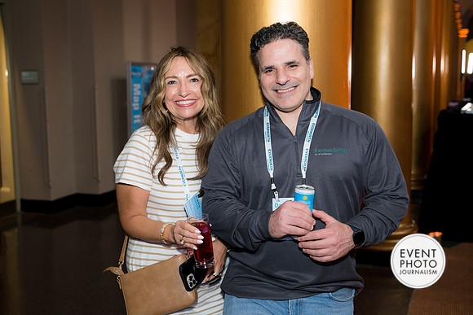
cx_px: 233
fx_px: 607
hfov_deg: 42.6
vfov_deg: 29.2
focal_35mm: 46
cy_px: 153
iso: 800
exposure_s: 1/100
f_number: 4
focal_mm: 44
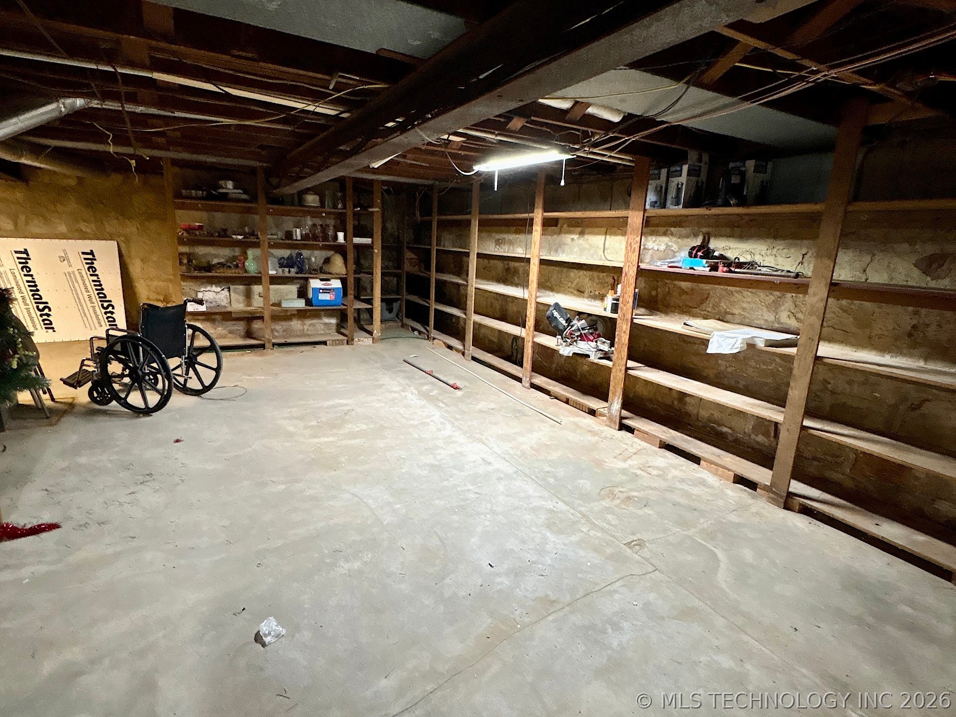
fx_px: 387
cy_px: 358
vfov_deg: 85.7
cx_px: 478
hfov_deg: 102.1
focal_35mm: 14
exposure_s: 1/60
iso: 500
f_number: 2.2
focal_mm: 2.22
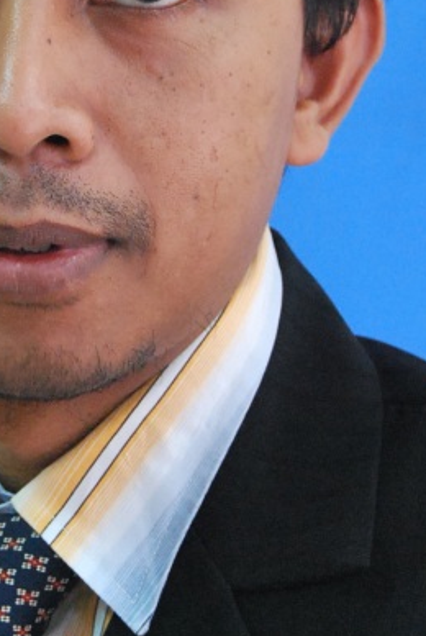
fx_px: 3360
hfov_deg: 7.2
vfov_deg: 10.8
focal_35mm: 190
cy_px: 316
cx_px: 66
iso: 1600
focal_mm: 48
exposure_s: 1/20
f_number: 5.6
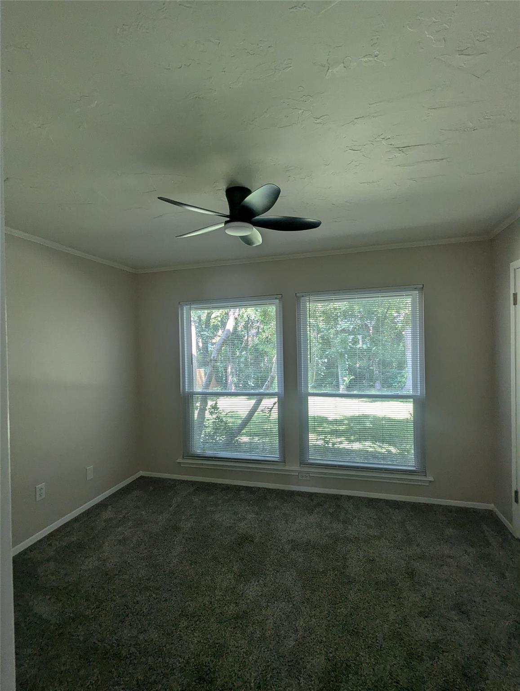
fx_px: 320
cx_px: 260
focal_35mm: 16
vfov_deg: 94.4
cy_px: 346
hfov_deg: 78.3
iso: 69
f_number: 2.2
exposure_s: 1/60
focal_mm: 2.35
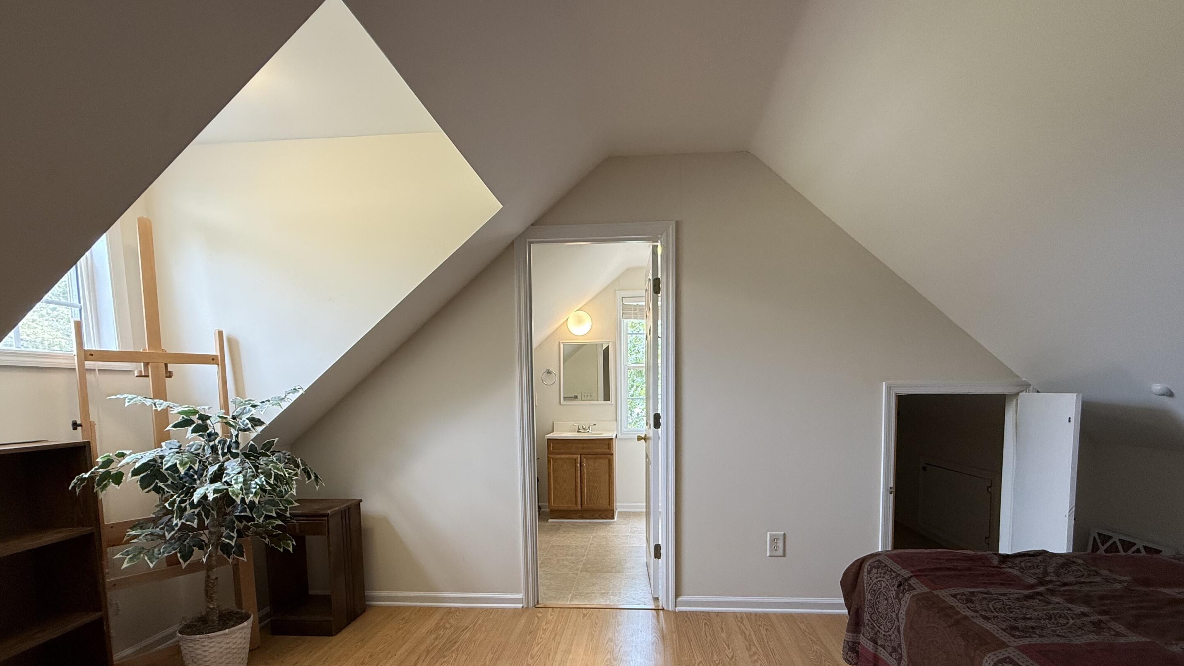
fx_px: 502
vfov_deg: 65.8
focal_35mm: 16
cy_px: 428
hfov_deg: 99.3
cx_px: 617
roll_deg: +0.7
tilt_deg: -3.3
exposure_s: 1/120
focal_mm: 2.22
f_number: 2.2
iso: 250
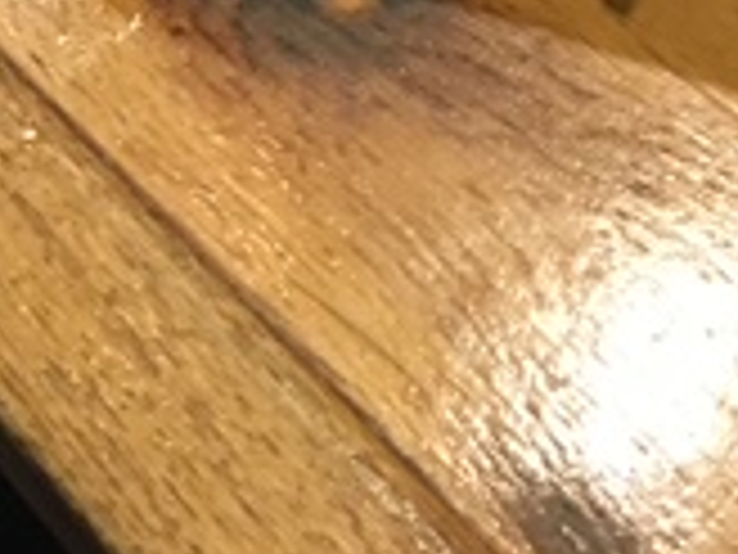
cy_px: -509
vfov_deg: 11.9
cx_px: 1080
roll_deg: +8.4
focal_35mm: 113
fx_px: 2409
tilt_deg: -35.3
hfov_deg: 16.1
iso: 200
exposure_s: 1/15
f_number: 2.2
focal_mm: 4.15
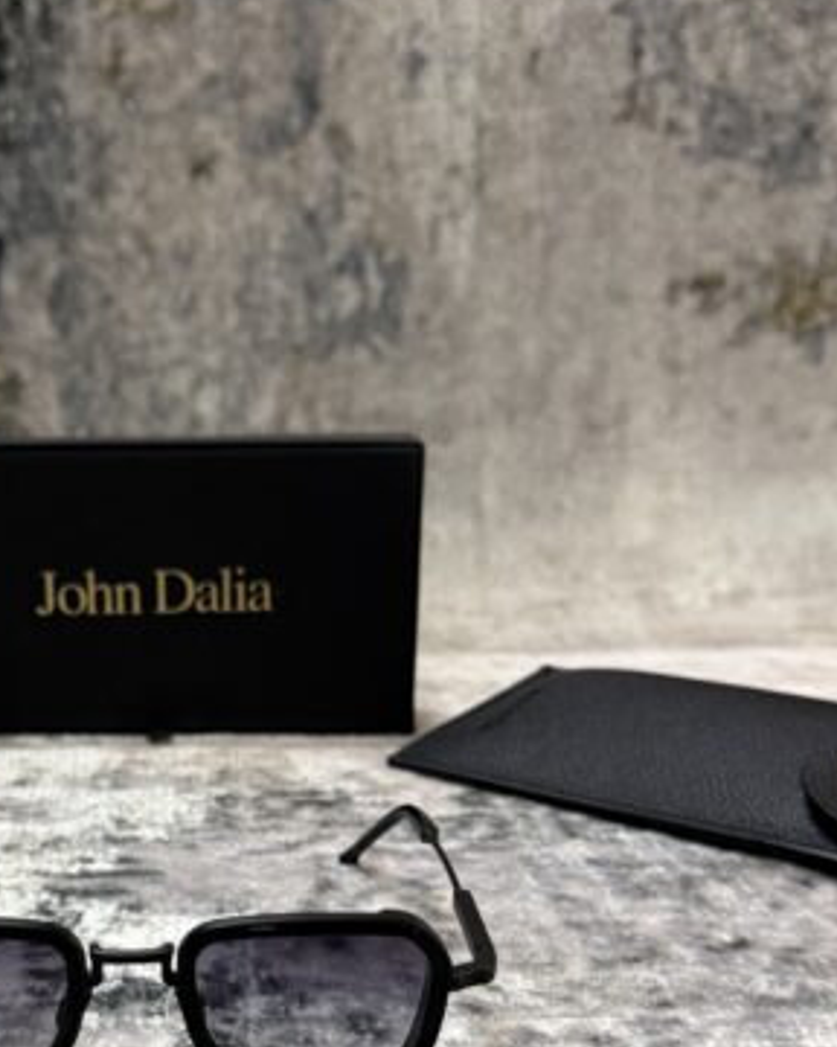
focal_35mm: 52
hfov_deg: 28.3
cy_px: 797
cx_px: 134
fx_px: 1610
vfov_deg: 35.1
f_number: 1.78
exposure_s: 1/50
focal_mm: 6.76
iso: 160
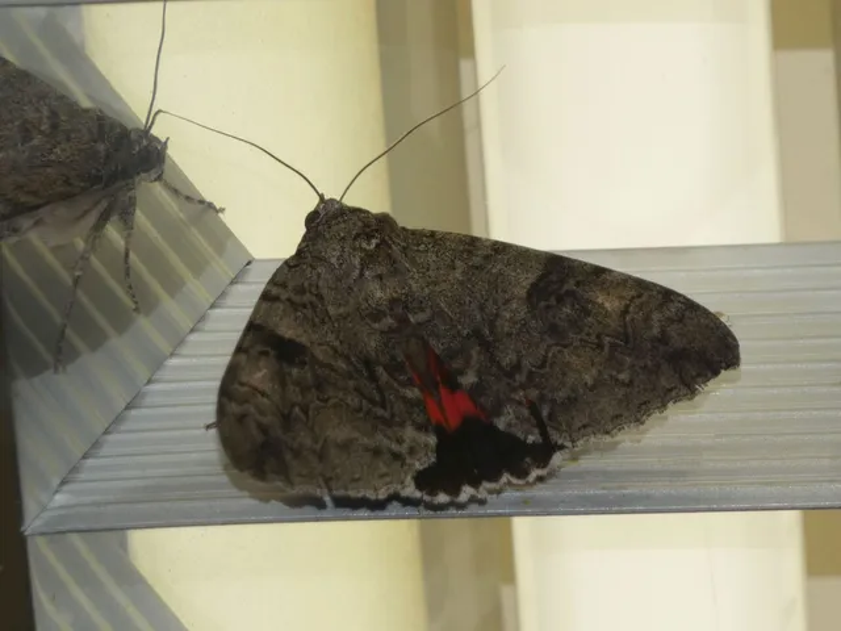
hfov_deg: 3.7
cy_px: 316
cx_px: 420
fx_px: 12901
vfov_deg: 2.8
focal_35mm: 531
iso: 80
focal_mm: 95.2
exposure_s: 1/160
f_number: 5.6
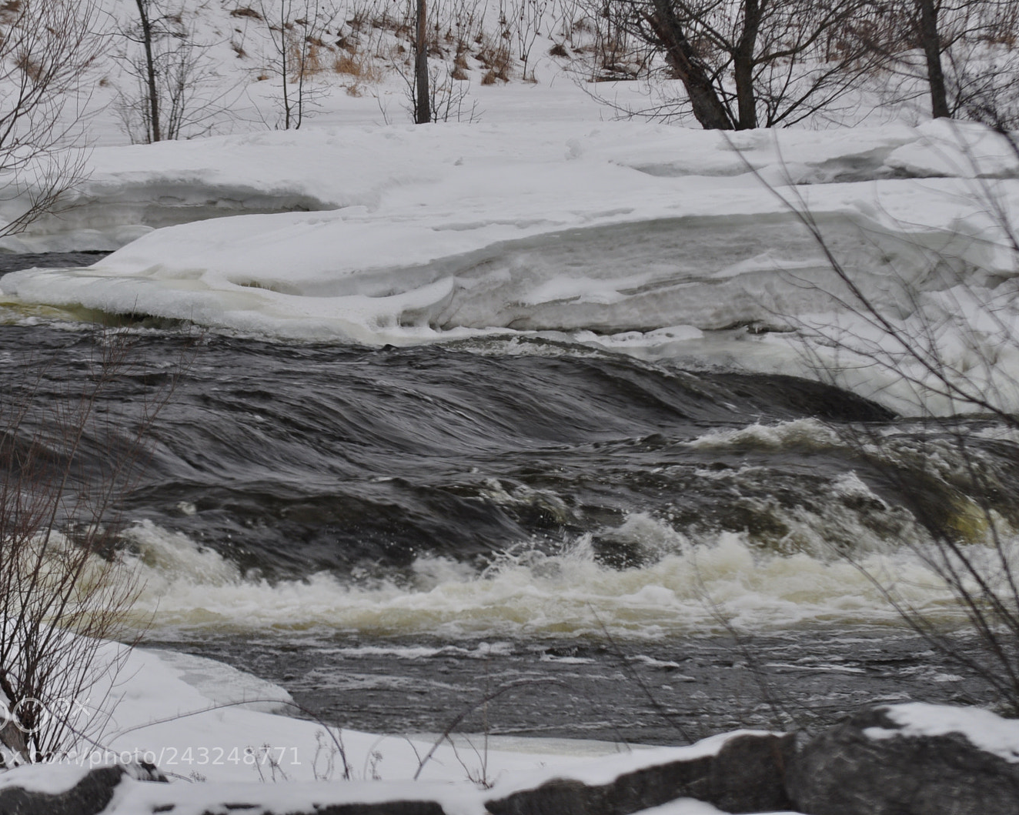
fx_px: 10253
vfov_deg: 4.6
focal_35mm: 340
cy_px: 408
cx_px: 515
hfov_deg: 5.7
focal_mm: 200
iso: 200
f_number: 9
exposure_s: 1/160
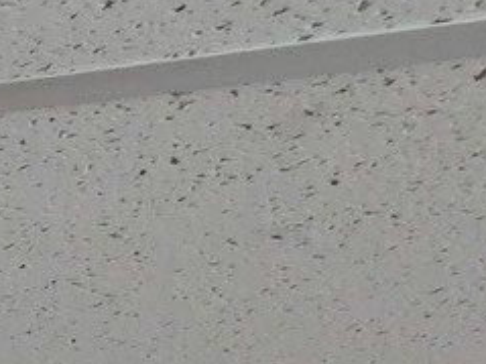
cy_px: 870
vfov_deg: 13.0
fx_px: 1221
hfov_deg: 14.6
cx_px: -673
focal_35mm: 87
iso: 250
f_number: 2.2
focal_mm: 2.2
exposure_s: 1/60
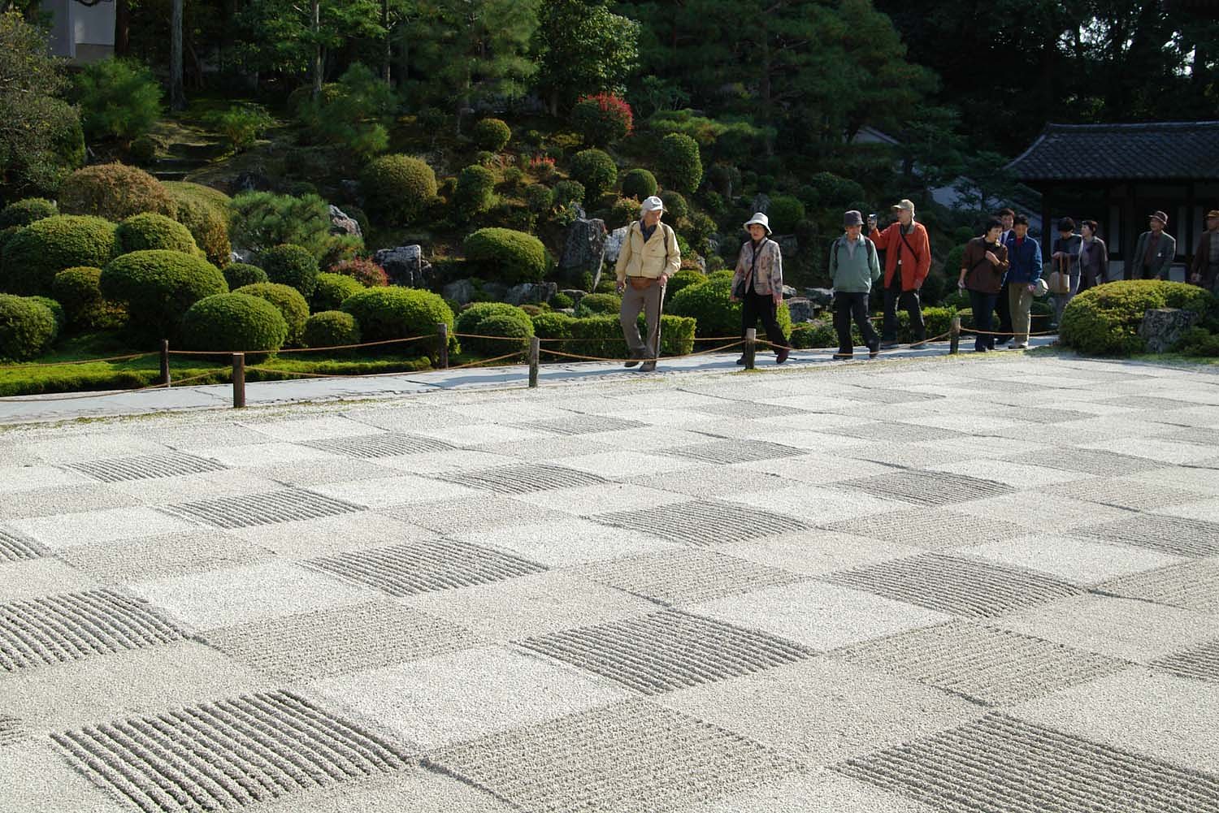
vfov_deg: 31.9
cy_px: 406
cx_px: 610
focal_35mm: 42
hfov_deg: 46.4
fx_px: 1422
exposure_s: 1/90
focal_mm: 28
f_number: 8
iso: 400
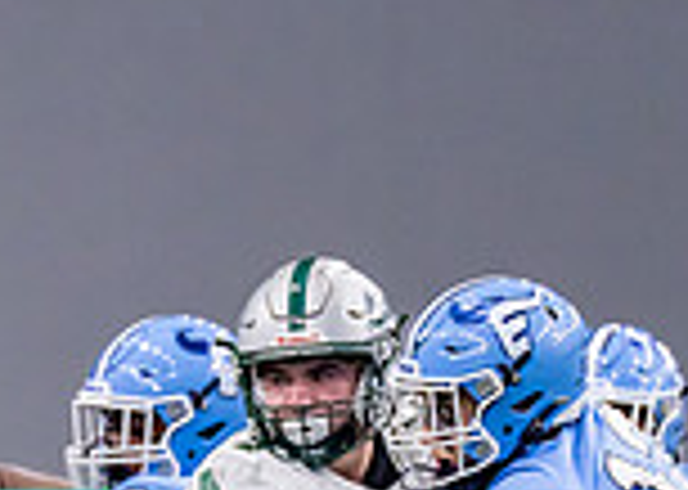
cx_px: -646
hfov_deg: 1.8
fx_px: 22041
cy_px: 588
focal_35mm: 1129
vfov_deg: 1.3
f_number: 2.8
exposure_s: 1/1000
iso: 1600
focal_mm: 200
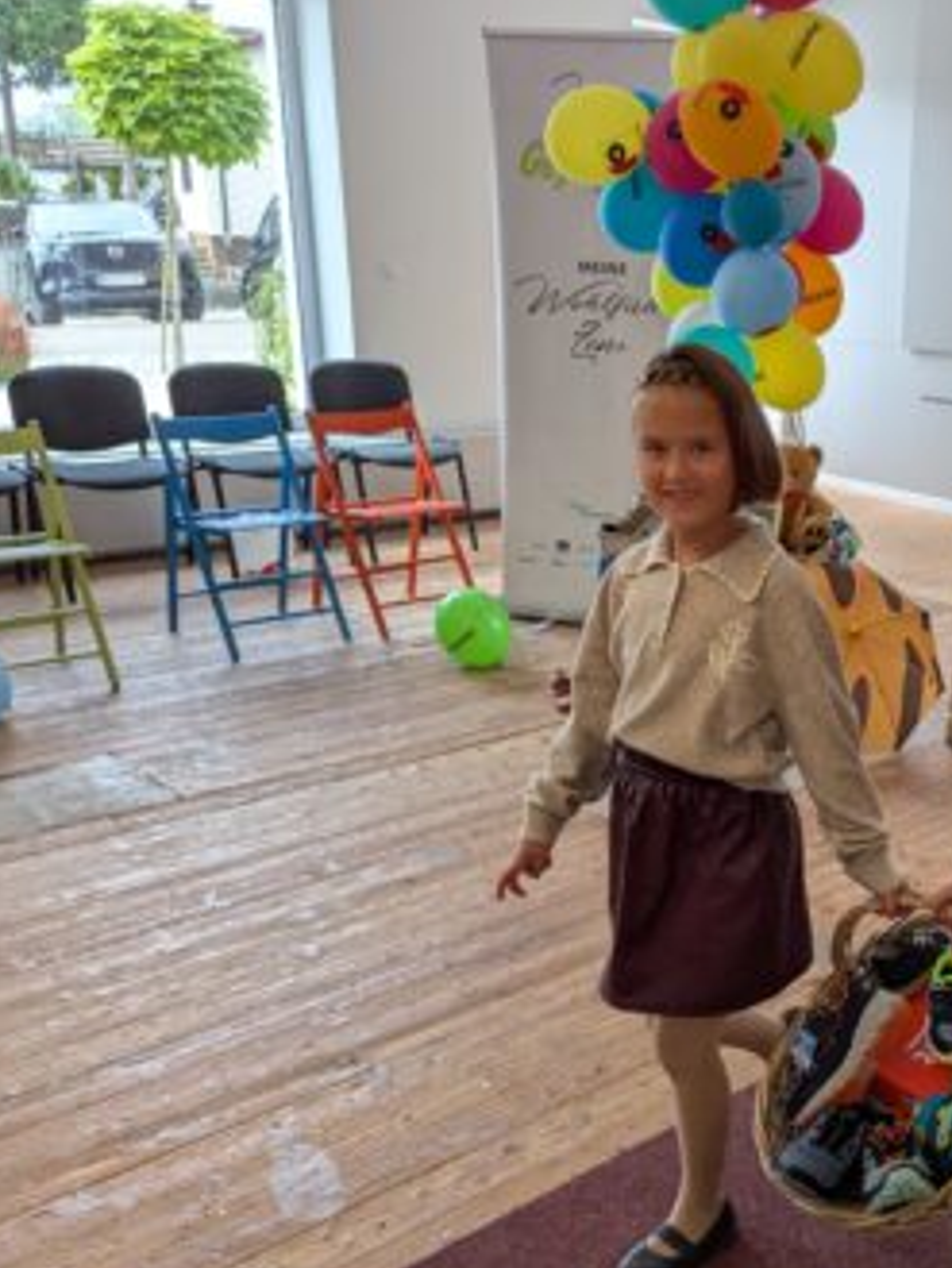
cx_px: 894
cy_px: 740
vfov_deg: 48.8
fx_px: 1393
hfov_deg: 35.1
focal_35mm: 38
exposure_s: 1/221
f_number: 1.85
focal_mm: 6.81
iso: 48
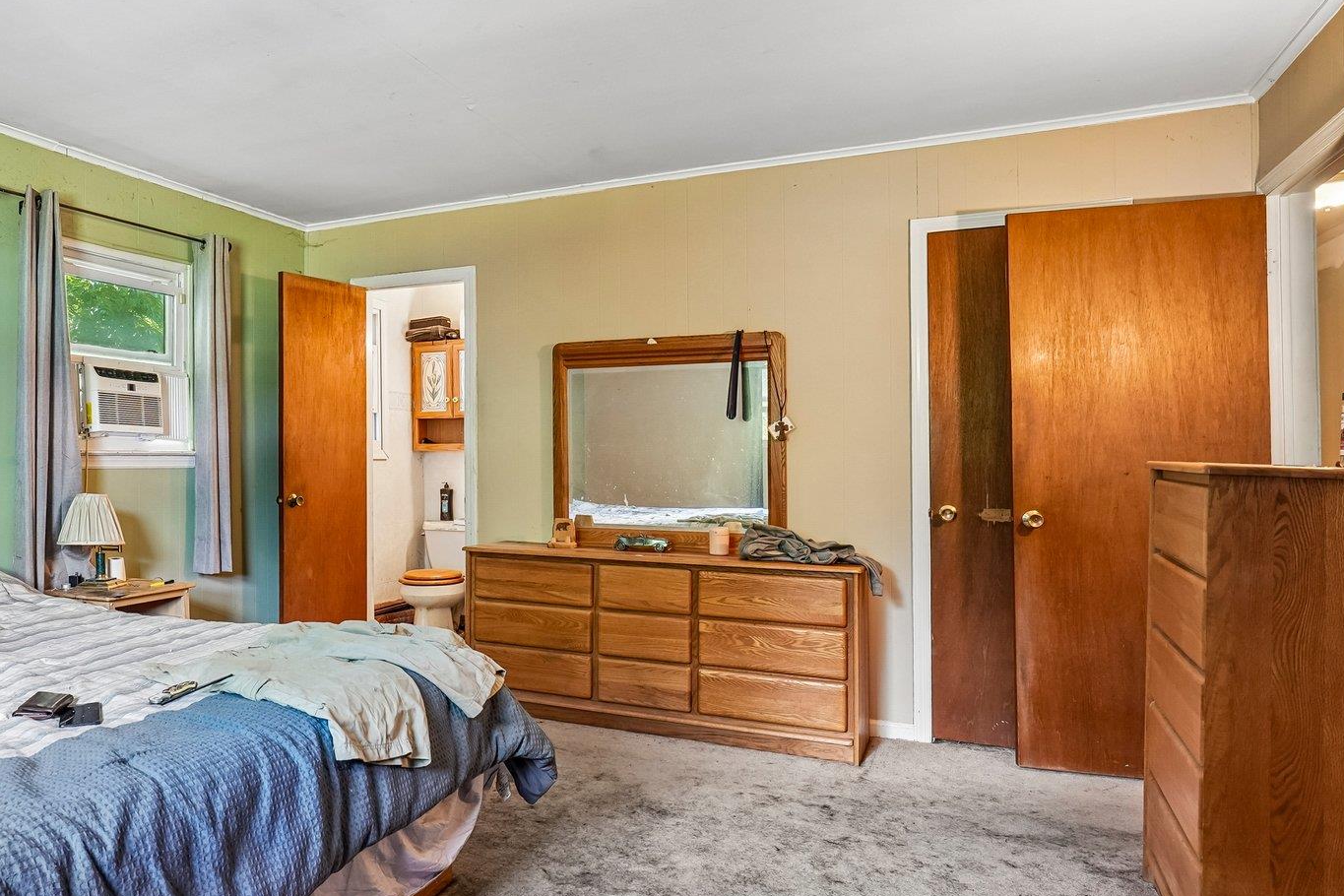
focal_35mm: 24
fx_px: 896
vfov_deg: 53.1
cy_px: 447
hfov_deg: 70.0
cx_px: 377
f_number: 8
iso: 800
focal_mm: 16
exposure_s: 1/15
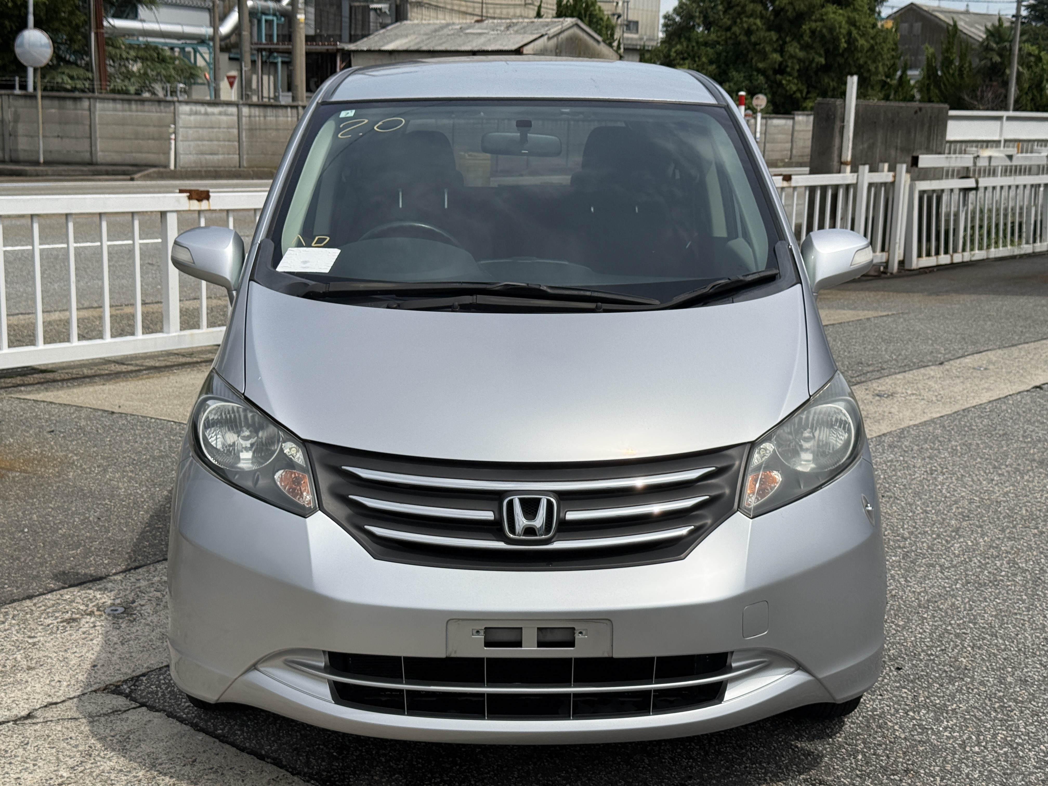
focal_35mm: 48
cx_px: 524
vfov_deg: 30.3
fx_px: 1453
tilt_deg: -10.8
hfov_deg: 39.7
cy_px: 393
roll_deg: -1.7
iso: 80
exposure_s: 1/11364
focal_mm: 6.76
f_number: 1.78
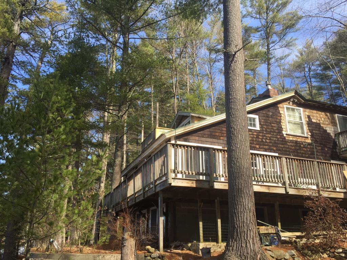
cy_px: 130
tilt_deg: +21.0
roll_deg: +0.0
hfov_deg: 61.7
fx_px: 291
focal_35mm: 29
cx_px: 174
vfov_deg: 48.2
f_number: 2.2
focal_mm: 4.15
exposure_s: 1/488
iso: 32
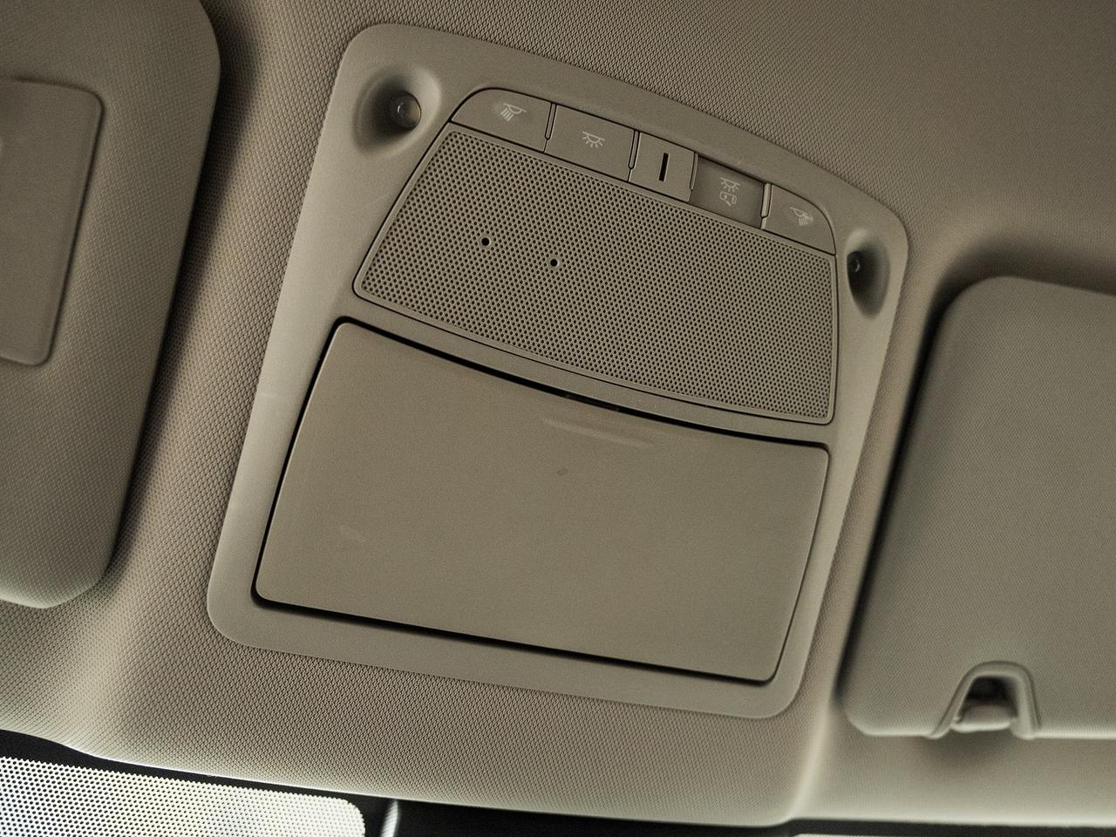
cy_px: 418
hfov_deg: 67.1
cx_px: 628
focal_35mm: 26
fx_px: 837
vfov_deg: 53.1
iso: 1250
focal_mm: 24
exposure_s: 1/40
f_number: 3.2
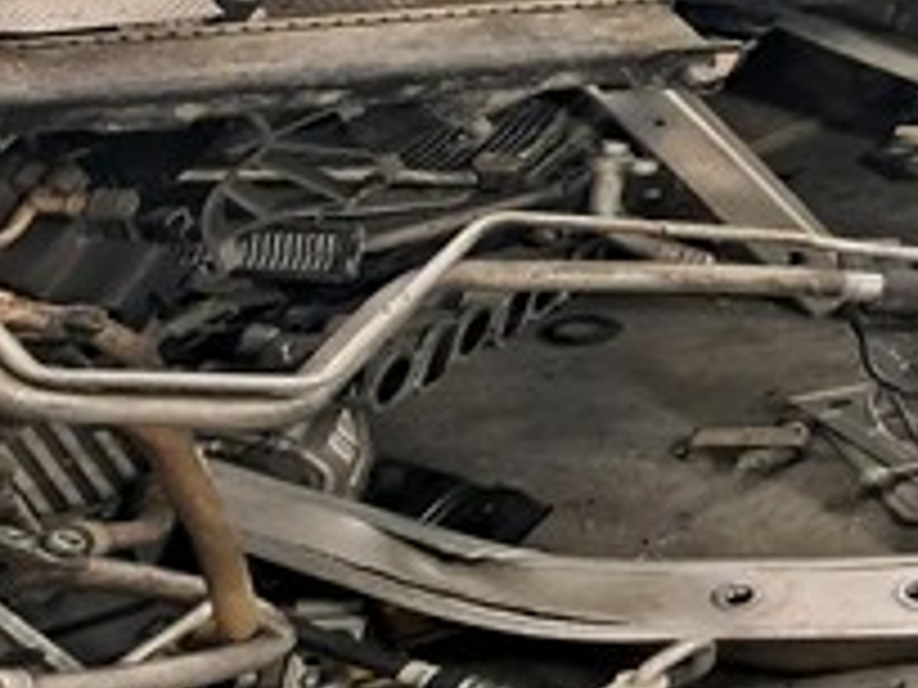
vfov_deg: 12.6
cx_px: 1458
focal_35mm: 106
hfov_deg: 16.5
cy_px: -598
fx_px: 2811
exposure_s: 1/30
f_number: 1.8
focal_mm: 4
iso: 500
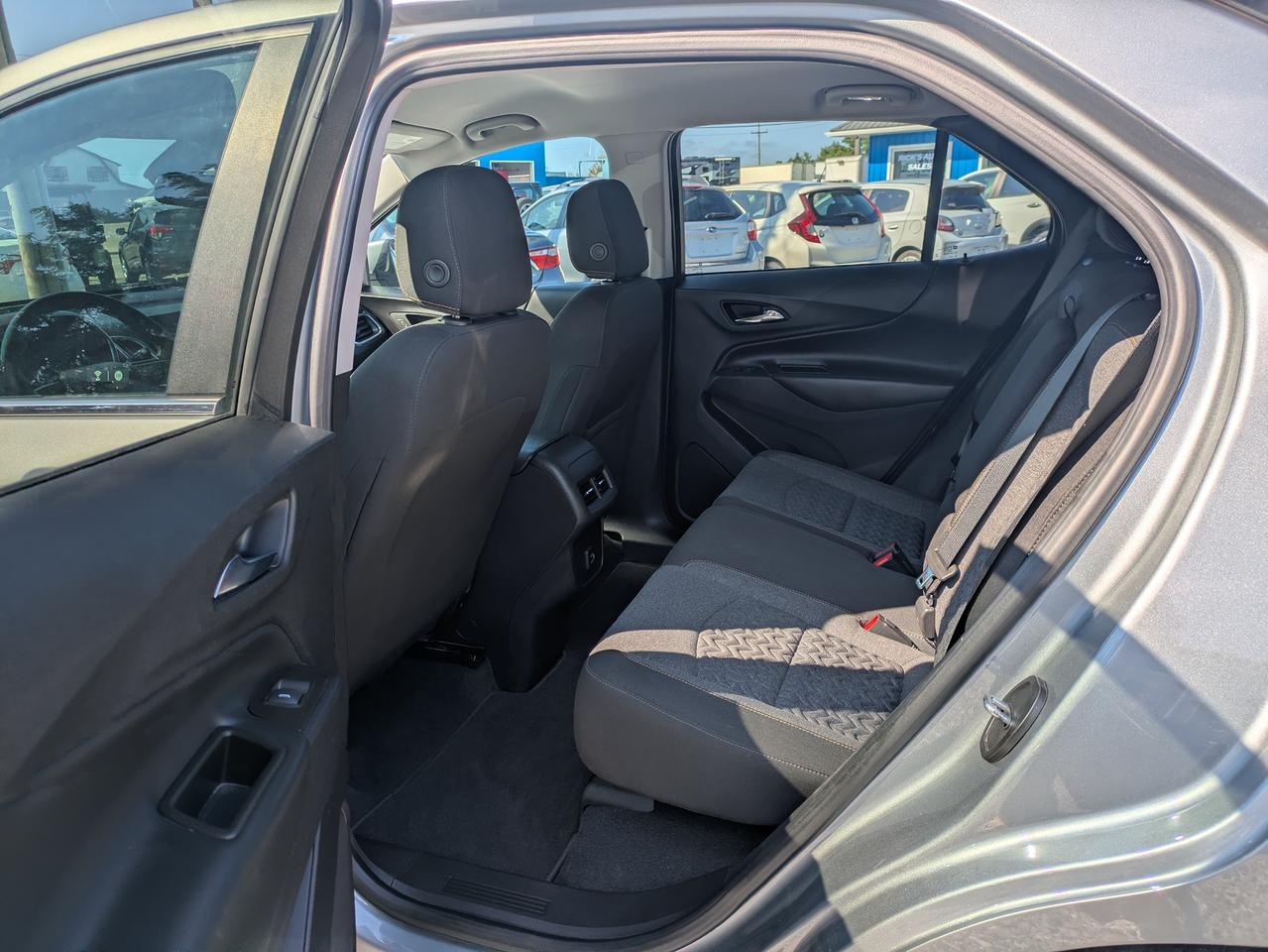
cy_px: 476
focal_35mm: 25
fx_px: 916
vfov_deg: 54.9
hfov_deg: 69.4
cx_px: 634
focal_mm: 5.43
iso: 40
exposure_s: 1/961
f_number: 1.89
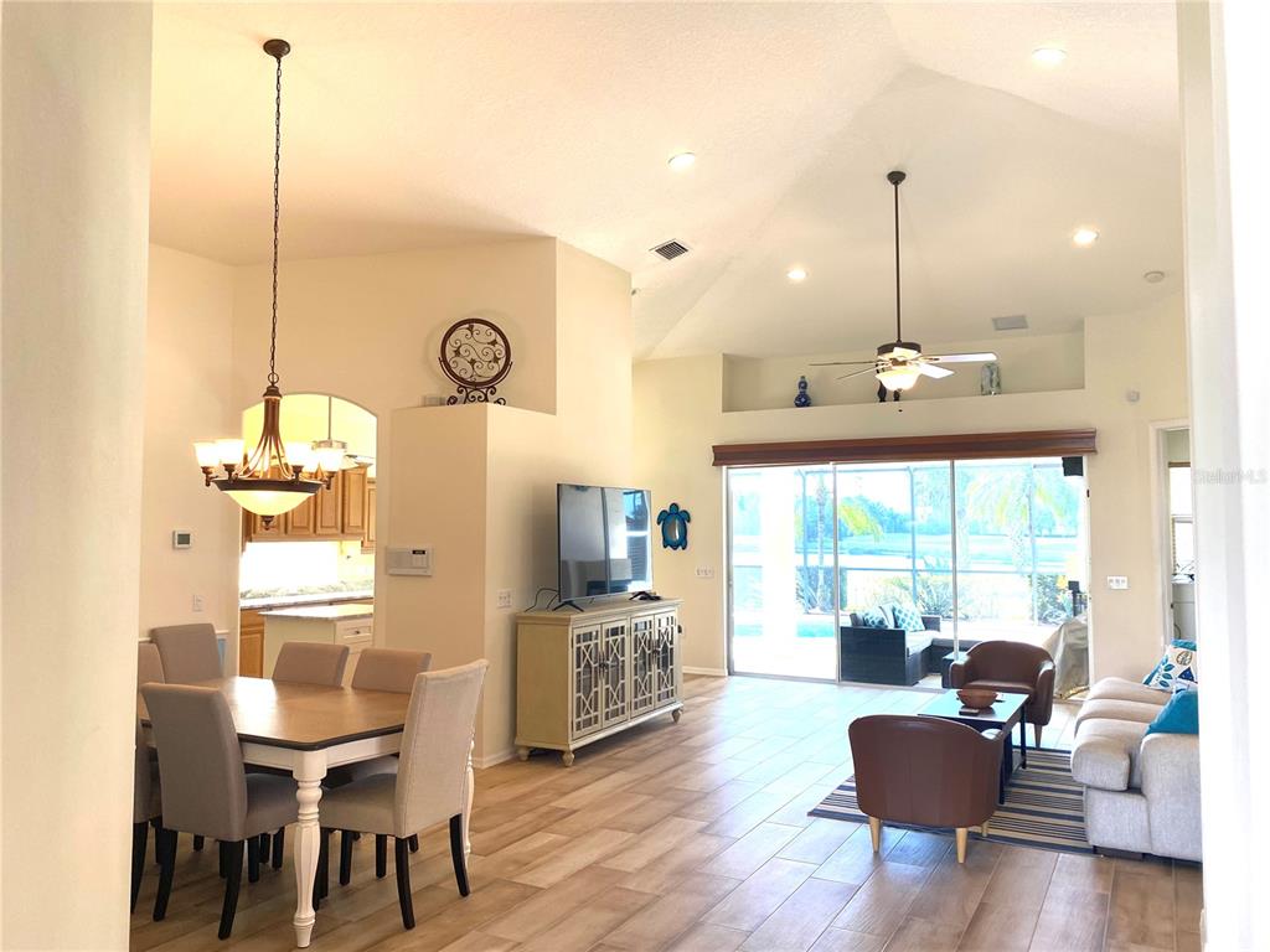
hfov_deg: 67.3
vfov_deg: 53.1
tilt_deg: +3.4
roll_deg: -0.1
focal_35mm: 26
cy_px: 476
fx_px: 954
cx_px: 635
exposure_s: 1/120
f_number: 1.8
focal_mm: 4.25
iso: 80
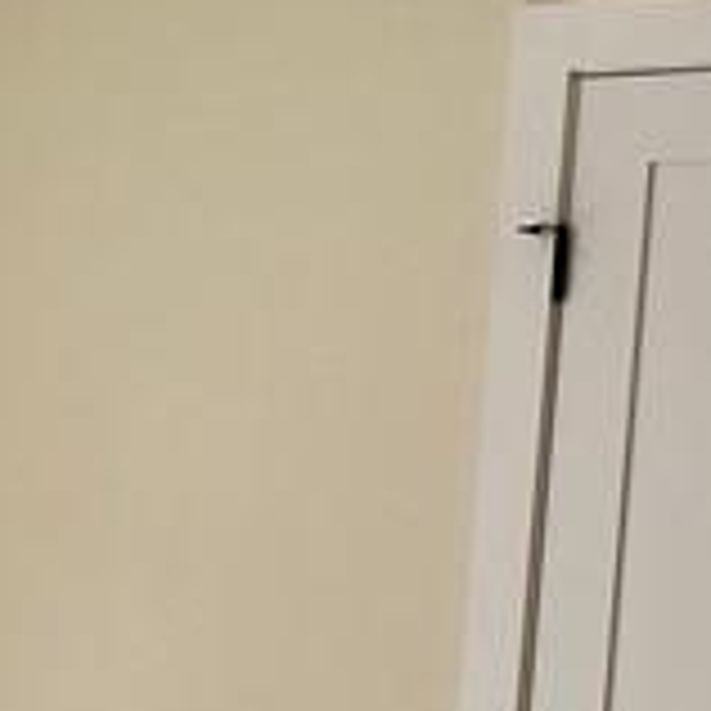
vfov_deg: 11.1
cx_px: -304
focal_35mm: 149
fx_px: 3462
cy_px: 1170
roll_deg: +0.0
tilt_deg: -8.7
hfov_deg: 11.3
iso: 32
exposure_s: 1/179
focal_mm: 4.25
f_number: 1.8
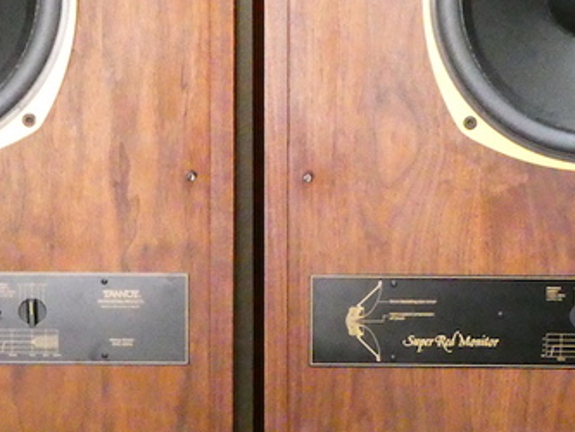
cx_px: 237
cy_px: 150
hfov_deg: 13.7
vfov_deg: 10.3
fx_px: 2393
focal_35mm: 144
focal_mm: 9
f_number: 6.3
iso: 1600
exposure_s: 1/40
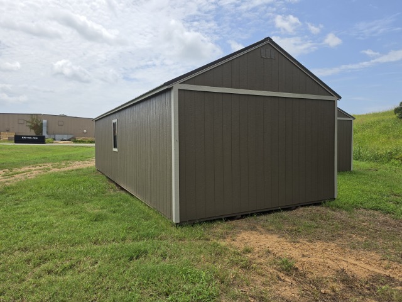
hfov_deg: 73.9
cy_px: 151
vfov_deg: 58.9
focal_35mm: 23
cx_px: 201
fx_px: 267
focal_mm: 6.5
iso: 64
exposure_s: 1/7939
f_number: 1.4
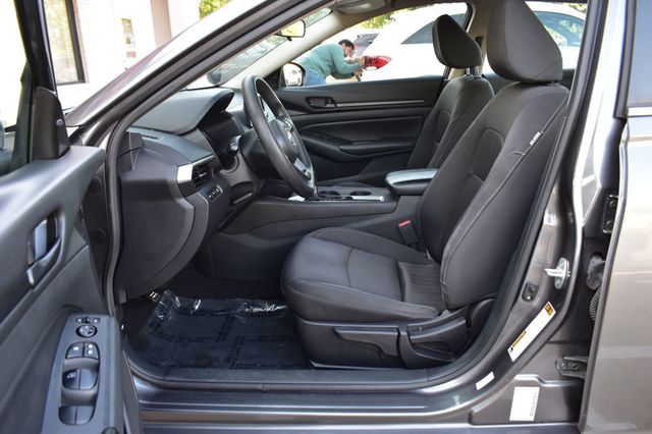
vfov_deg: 47.9
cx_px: 326
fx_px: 489
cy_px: 217
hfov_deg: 67.4
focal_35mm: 27
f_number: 7.1
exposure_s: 1/25
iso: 400
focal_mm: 18
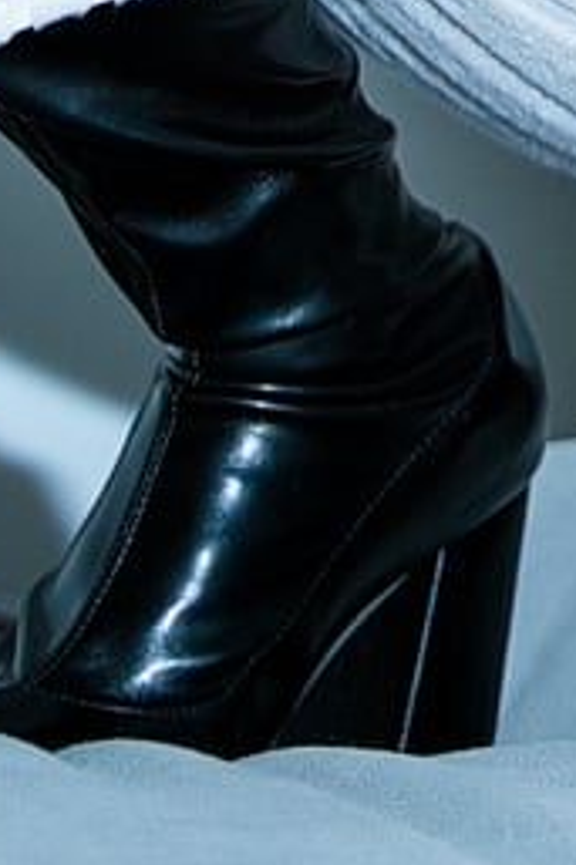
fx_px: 6464
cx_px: 923
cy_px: -1259
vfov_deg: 7.2
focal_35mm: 269
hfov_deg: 5.1
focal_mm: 36
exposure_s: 1/200
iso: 200
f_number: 2.8
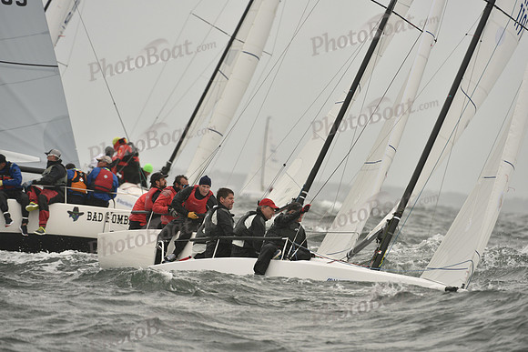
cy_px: 176
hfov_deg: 5.2
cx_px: 264
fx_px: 5868
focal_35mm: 400
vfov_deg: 3.4
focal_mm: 400
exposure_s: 1/1250
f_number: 6.3
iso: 400
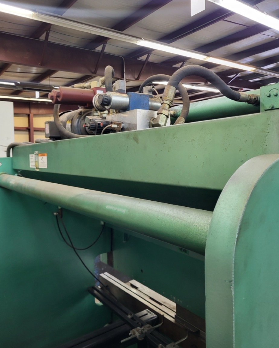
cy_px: 158
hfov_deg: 51.5
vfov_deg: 62.1
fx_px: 289
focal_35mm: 28
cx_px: 140
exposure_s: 1/60
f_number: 1.8
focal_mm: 5.4
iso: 160
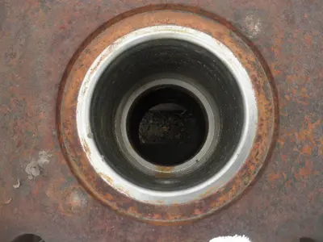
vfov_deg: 49.7
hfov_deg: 63.4
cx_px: 162
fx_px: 261
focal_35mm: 28
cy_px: 121
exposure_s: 1/125
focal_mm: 5
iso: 64
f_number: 3
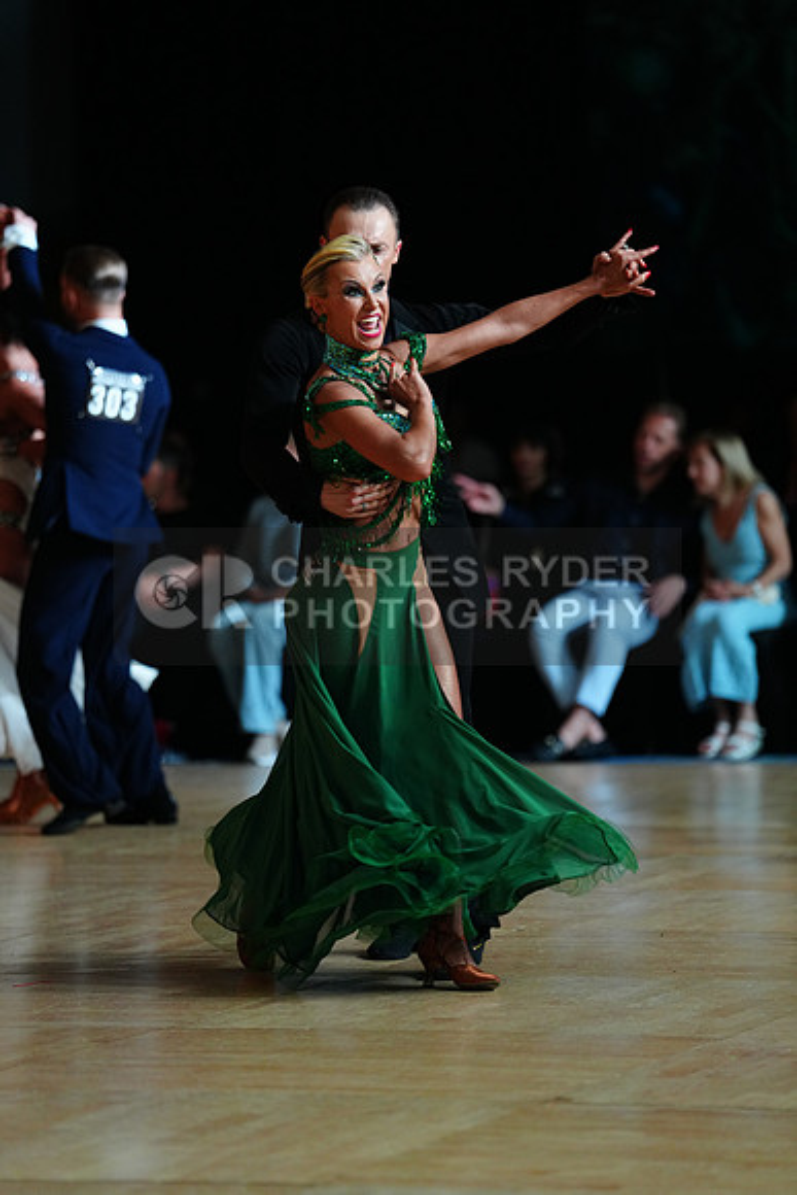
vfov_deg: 11.7
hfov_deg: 7.9
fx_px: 5808
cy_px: 598
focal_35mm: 175
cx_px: 398
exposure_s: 1/400
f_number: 2.8
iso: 2500
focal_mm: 175
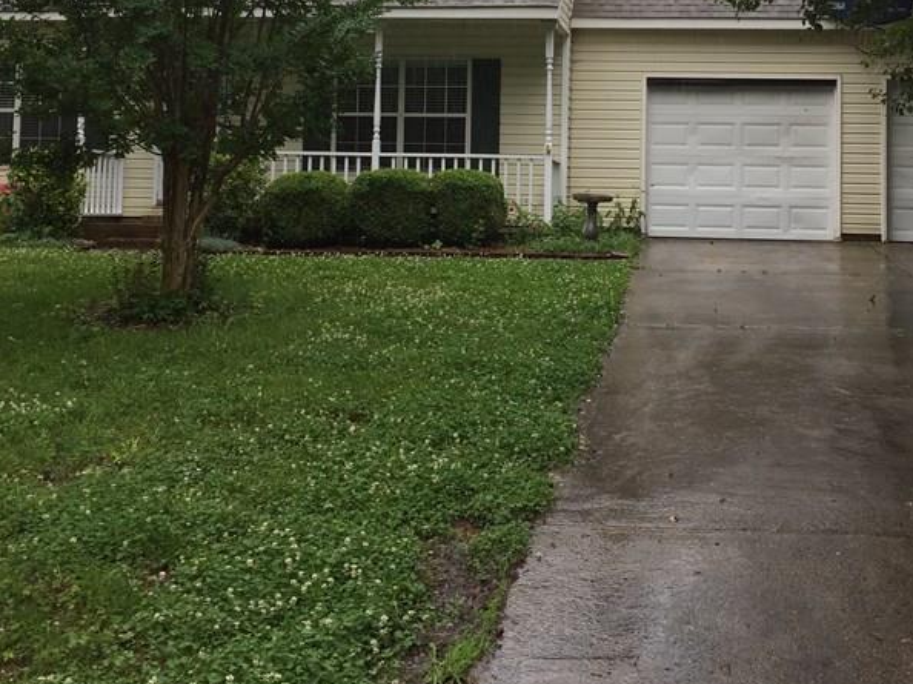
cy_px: 117
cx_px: 504
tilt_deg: +6.4
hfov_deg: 38.2
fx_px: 1318
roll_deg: -0.9
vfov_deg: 28.3
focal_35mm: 50
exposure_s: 1/255
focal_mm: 4.15
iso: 32
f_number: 2.2
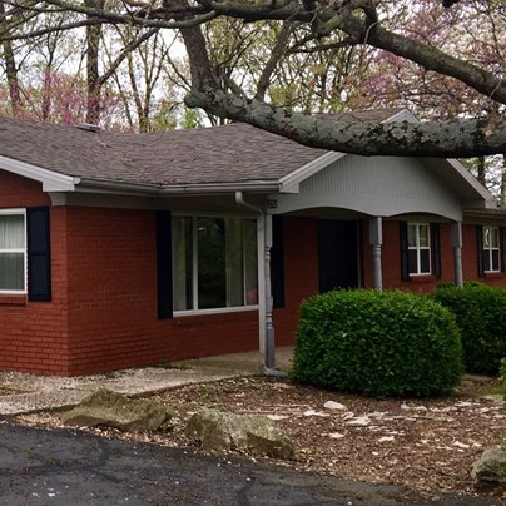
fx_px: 1075
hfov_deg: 25.0
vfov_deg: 26.4
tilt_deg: +4.4
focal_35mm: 65
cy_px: 180
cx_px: -20
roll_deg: +0.0
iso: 25
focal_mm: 4.15
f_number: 2.2
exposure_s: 1/40
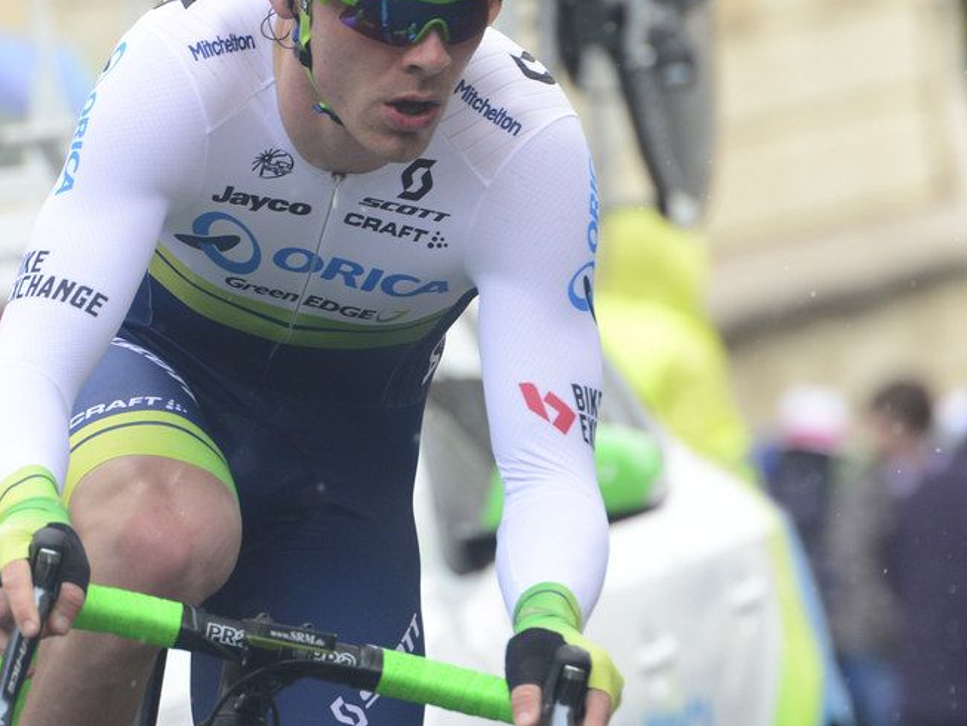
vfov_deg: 2.1
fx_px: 19726
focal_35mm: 706
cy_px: 341
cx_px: 262
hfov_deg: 2.8
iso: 1250
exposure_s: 1/640
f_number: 9
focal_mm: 400
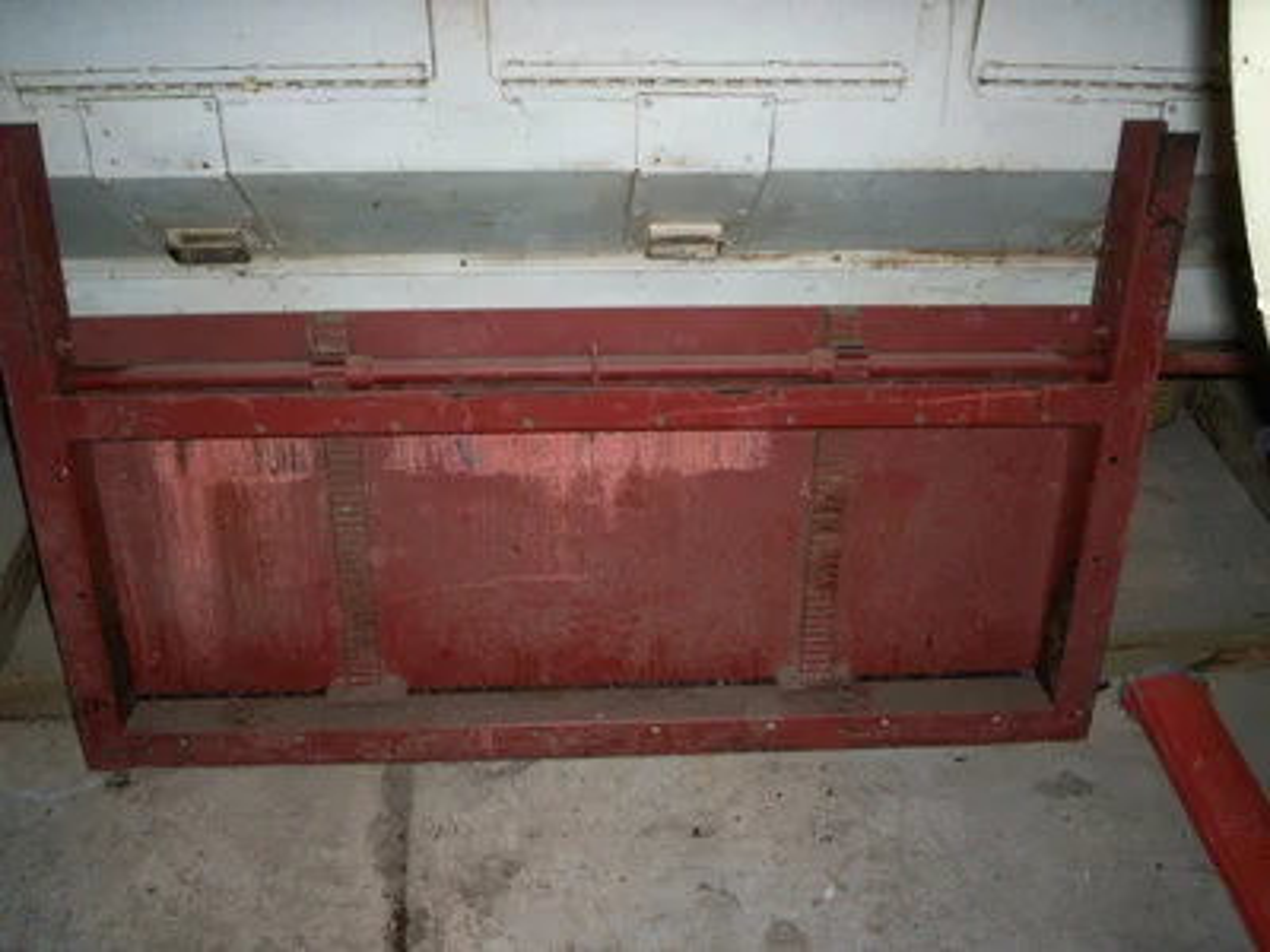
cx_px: 635
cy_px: 476
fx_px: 1321
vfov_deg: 39.7
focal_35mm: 36
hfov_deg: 51.4
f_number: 4.5
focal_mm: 5.9
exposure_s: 1/64
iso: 140
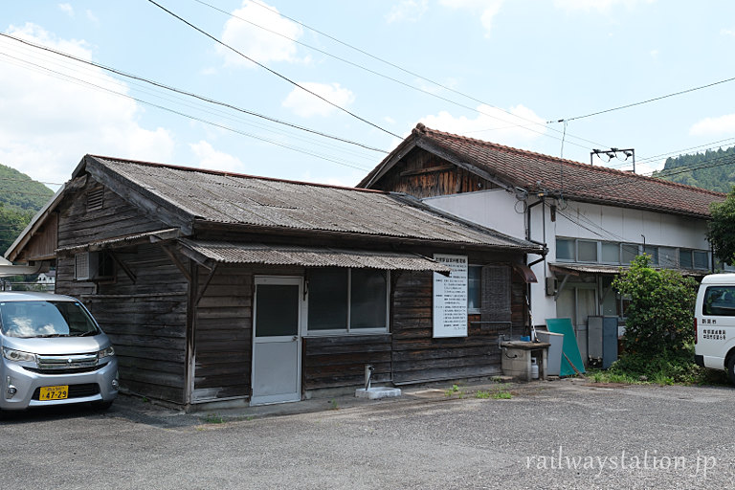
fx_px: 633
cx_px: 368
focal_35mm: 31
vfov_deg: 42.3
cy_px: 245
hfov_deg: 60.3
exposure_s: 1/125
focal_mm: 20.5
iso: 125
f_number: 9
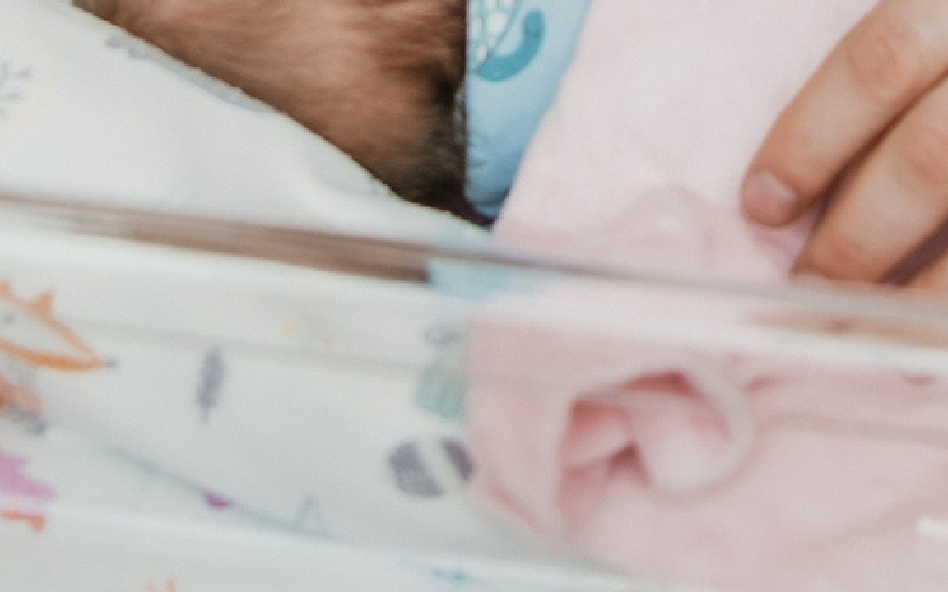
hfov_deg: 13.0
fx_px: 4108
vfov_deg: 7.7
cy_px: -808
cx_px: 877
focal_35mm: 159
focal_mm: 31
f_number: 3.2
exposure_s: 1/160
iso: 125
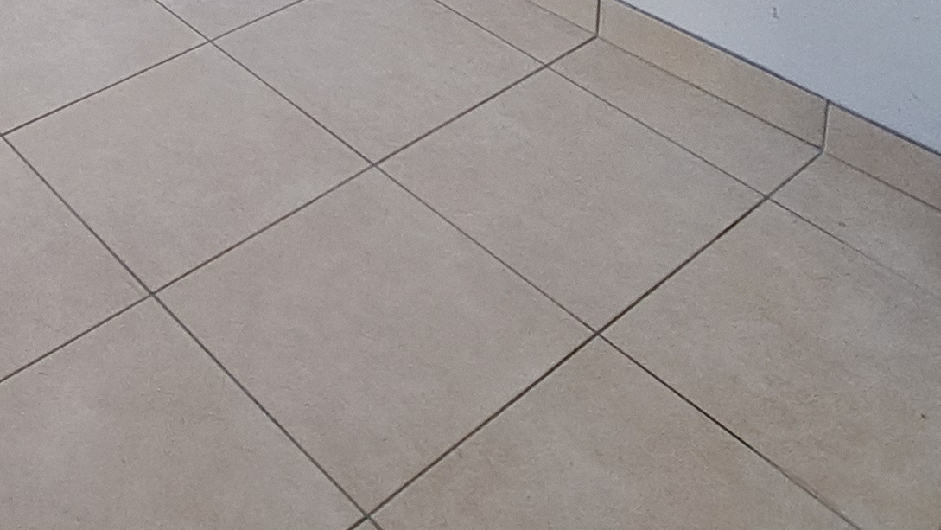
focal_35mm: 52
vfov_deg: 16.0
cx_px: 263
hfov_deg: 39.0
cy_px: -617
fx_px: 1298
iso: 80
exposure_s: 1/50
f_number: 2.2
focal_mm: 1.74
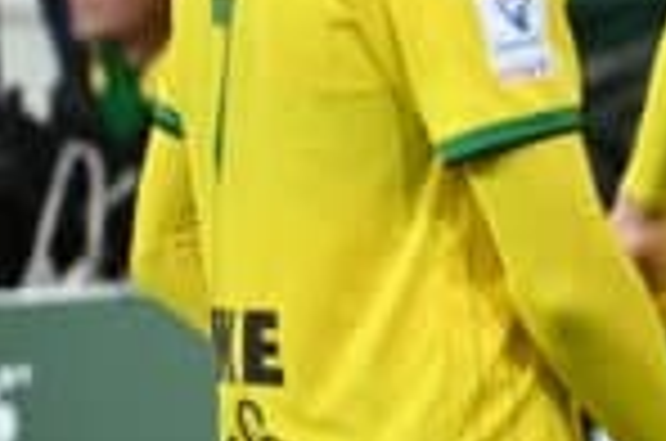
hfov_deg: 2.0
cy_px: -106
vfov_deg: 1.3
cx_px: 1508
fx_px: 19180
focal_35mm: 1039
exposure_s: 1/640
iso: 2000
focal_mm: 200
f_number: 4
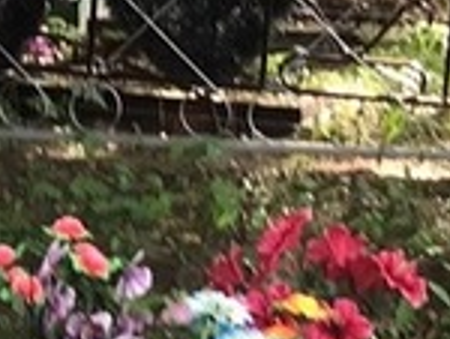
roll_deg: +0.3
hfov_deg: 9.8
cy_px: 336
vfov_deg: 7.8
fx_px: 2487
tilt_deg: -12.0
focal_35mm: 191
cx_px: -357
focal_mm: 3.99
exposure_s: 1/60
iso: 25
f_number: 1.8
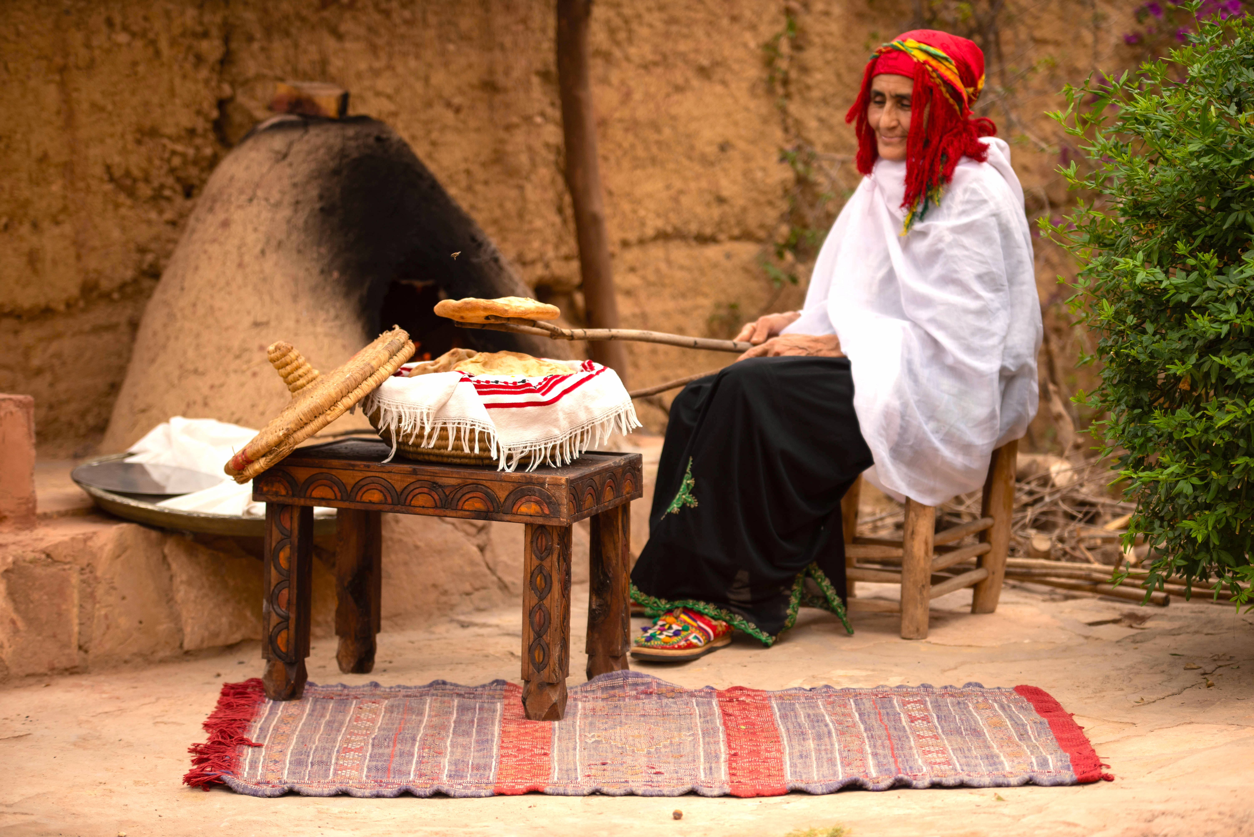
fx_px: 3310
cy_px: 418
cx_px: 627
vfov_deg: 14.4
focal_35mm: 95
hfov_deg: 21.5
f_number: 2.8
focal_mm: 95
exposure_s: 1/2000
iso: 125
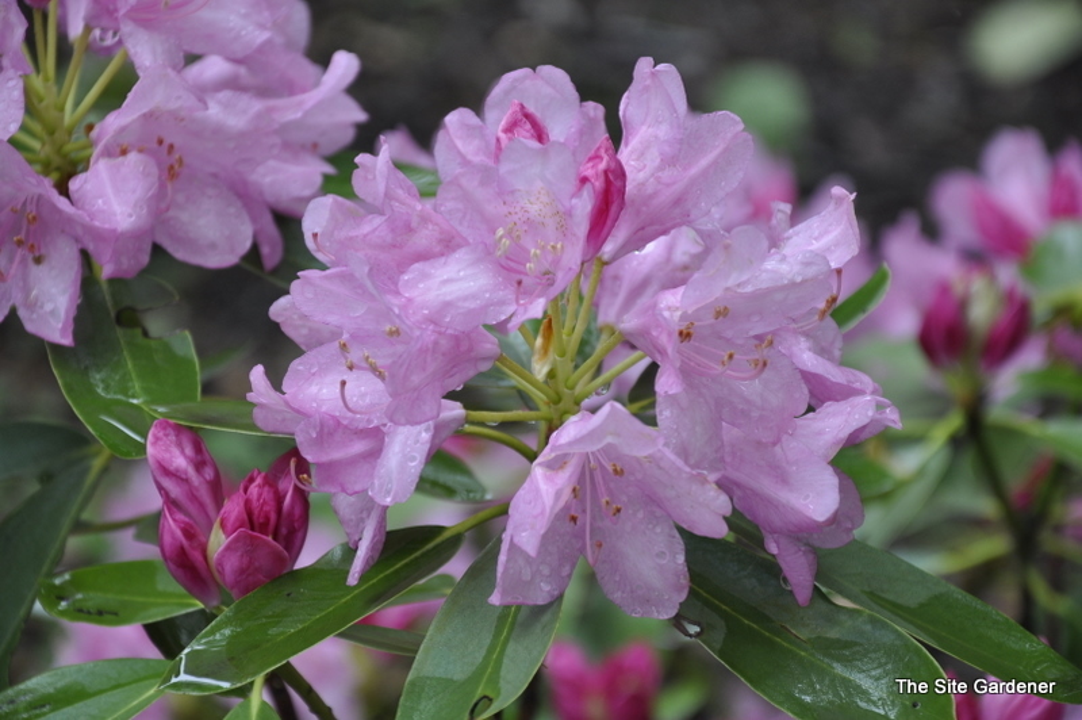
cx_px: 541
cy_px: 360
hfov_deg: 13.1
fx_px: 4730
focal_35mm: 158
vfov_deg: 8.7
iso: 360
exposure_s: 1/125
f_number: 5.6
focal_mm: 105
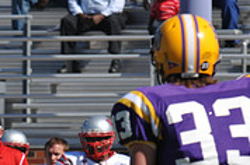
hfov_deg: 1.9
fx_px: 7466
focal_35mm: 1077
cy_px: 226
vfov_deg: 1.3
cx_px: -21
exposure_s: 1/800
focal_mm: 220
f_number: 6.3
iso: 200
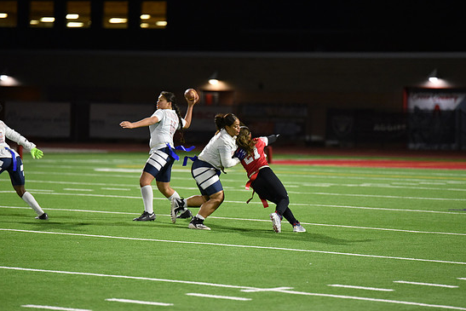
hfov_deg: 9.7
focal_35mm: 212
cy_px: 148
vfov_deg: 6.5
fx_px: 2745
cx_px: 244
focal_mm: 200
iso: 5000
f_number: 2.8
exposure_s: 1/640
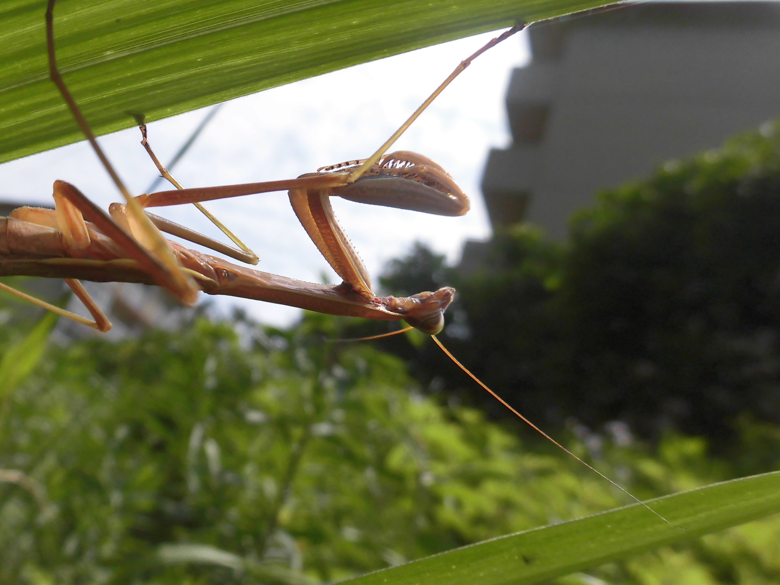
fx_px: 766
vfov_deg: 41.8
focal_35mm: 34
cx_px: 268
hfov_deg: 53.0
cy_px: 299
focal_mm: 4.3
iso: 100
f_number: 7.8
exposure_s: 1/320
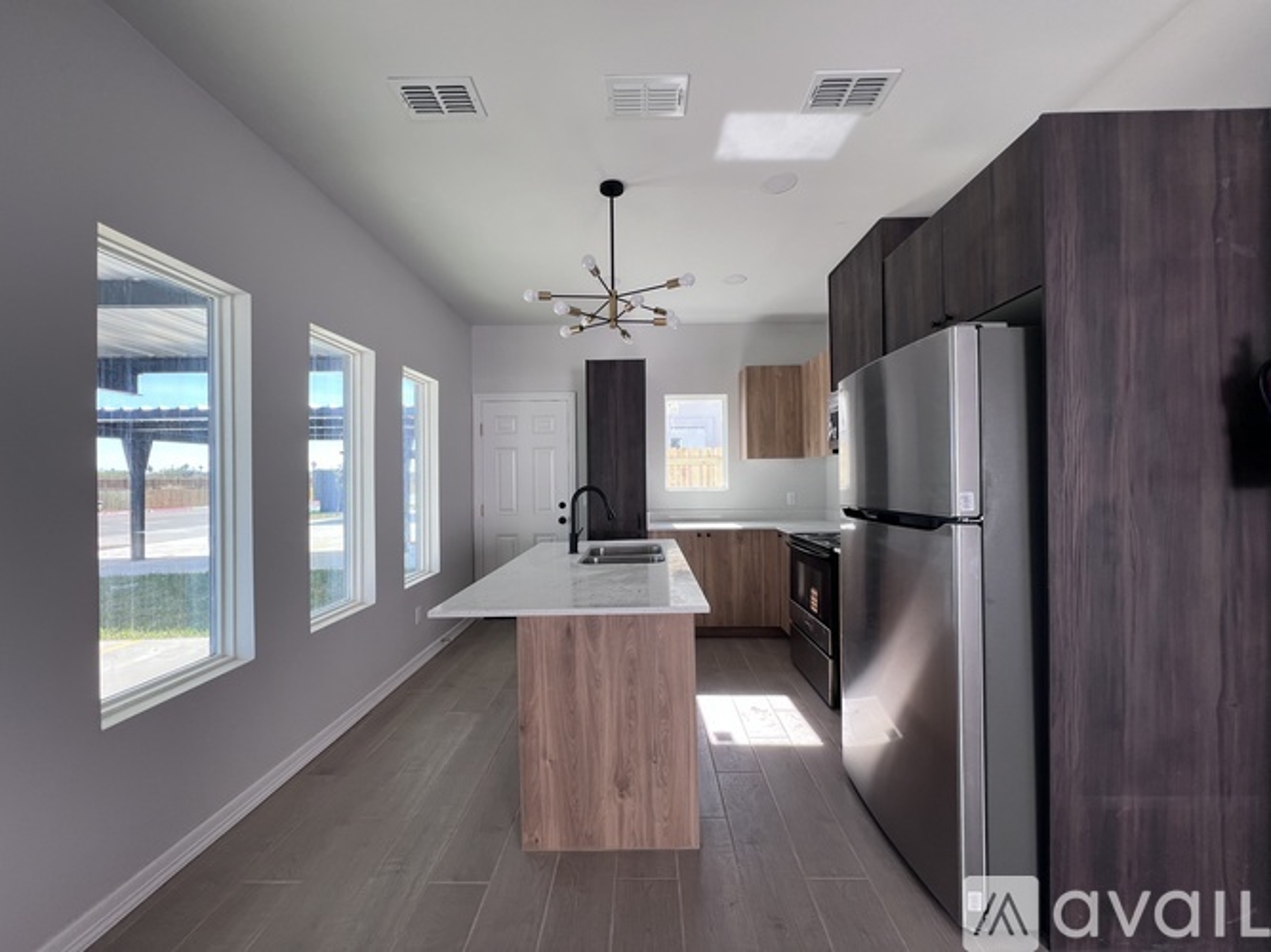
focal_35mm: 13
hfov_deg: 106.2
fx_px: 477
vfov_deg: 89.9
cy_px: 476
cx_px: 636
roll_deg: -0.6
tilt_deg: -1.1
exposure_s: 1/100
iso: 32
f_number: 1.8
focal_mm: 1.57
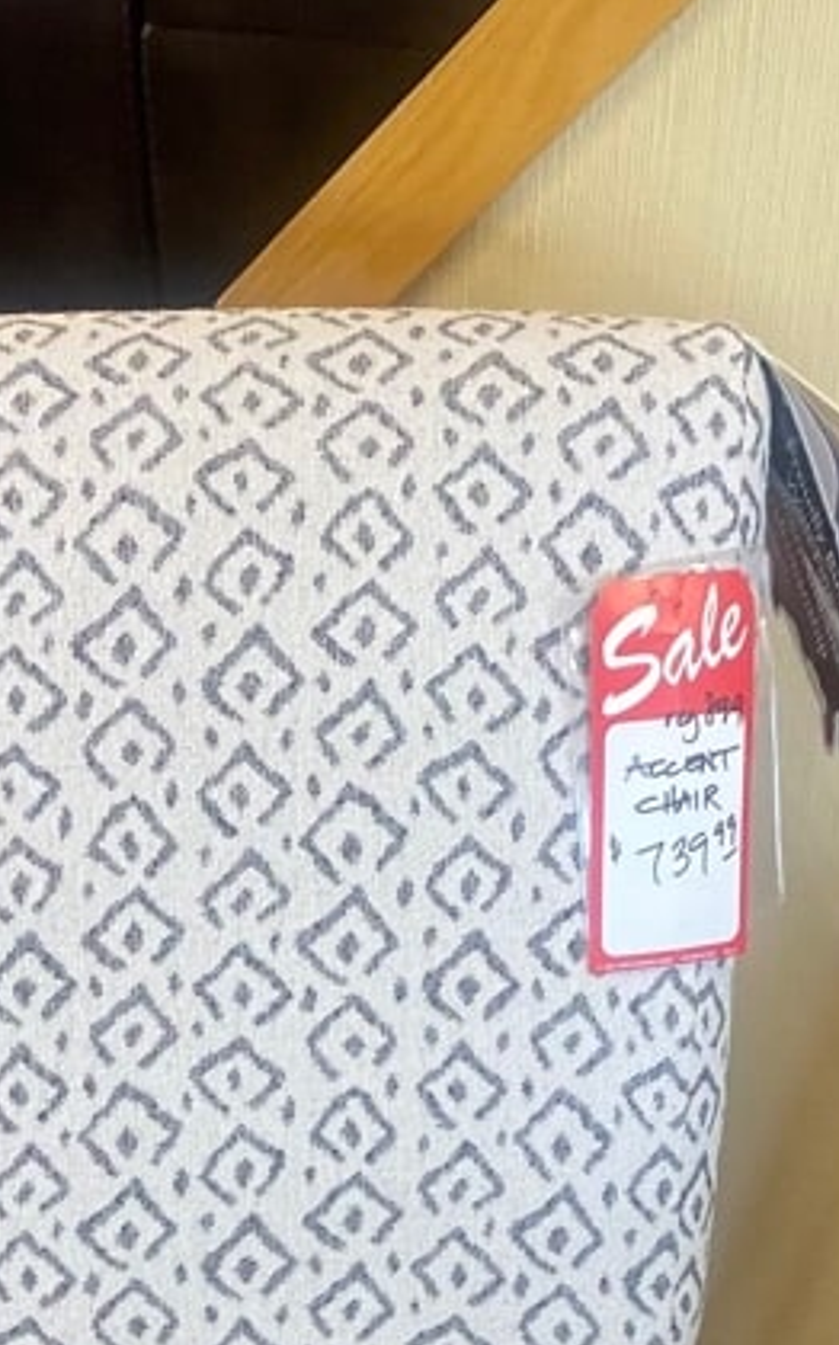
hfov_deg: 15.2
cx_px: -38
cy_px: 1944
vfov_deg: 21.3
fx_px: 3077
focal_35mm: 84
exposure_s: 1/60
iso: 100
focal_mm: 4.25
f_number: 1.8
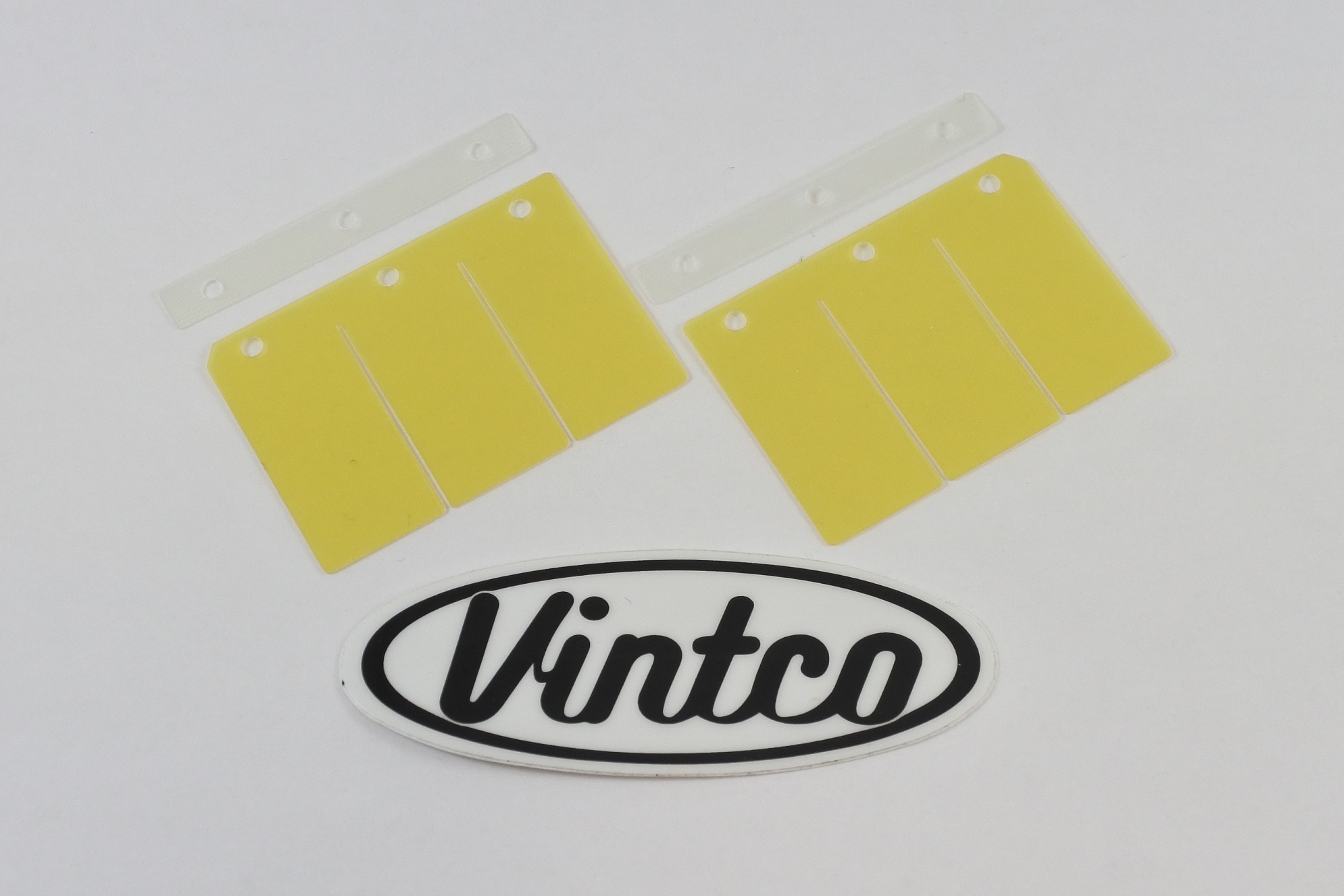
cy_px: 448
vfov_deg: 35.1
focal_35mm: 38
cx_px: 672
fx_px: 1419
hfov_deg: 50.7
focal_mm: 14.3
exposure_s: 1/200
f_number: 4
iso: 400
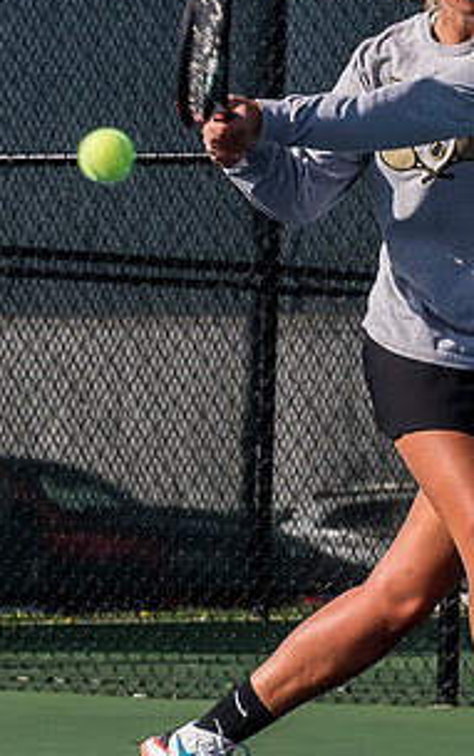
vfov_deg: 5.9
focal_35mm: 358
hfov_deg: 3.7
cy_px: 81
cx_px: 462
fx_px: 7389
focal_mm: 45
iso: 320
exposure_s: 1/1600
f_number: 5
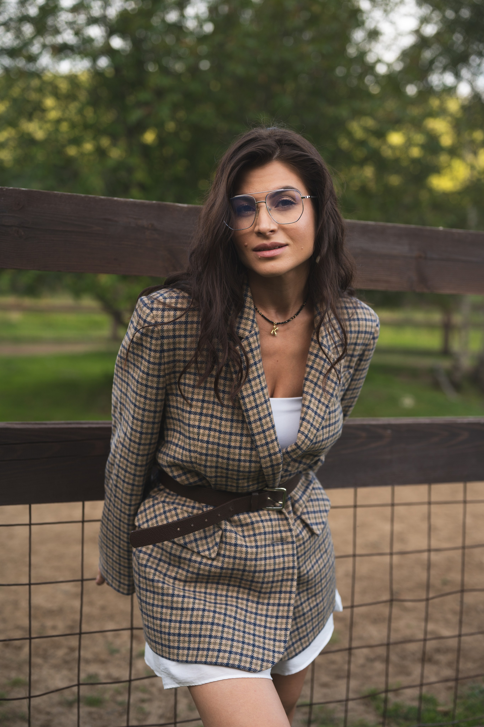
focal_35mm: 50
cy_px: 364
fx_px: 1010
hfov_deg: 27.0
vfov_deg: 39.6
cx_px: 242
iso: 160
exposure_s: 1/400
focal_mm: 50
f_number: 2.8
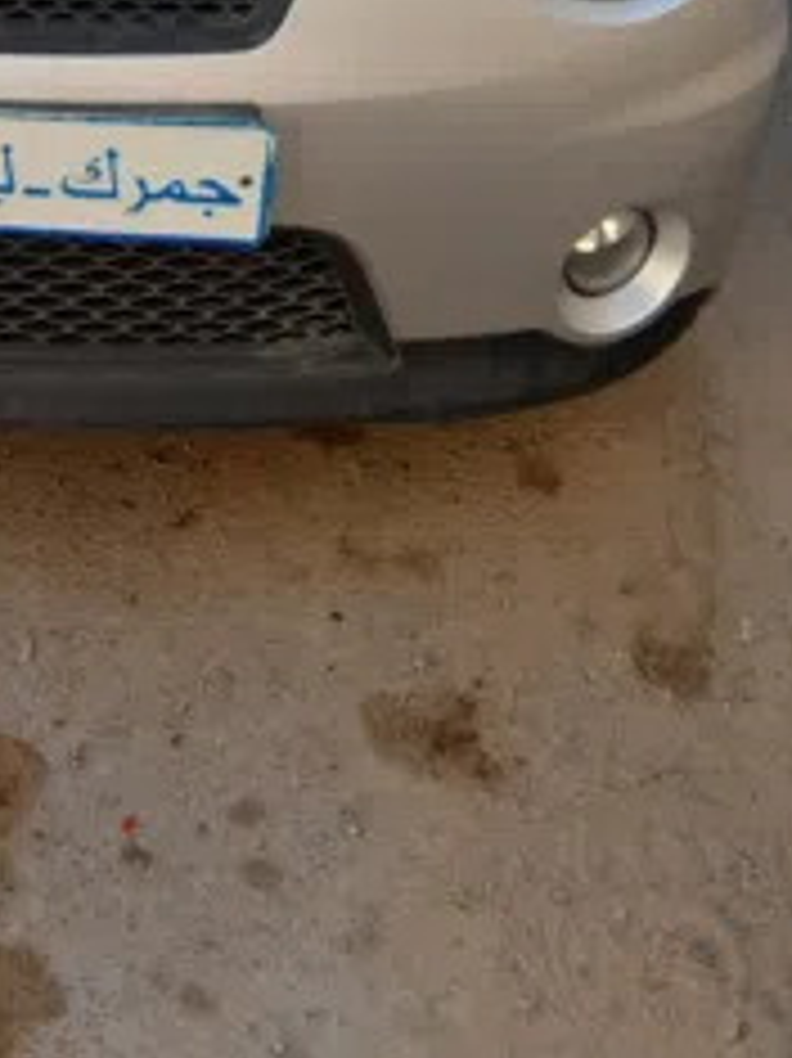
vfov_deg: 29.4
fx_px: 1801
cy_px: -115
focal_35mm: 59
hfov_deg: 23.6
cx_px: -22
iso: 40
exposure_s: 1/124
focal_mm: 3.98
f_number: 1.8
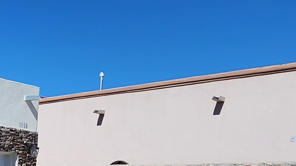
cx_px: -112
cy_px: 242
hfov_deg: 28.0
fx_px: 455
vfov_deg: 18.6
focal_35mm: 58
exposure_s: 1/3637
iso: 50
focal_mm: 2.2
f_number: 2.2
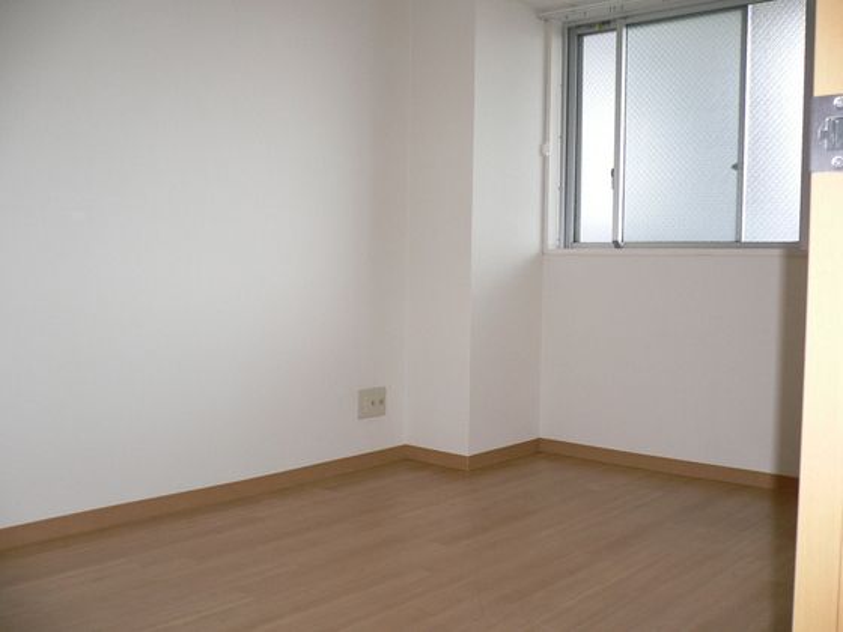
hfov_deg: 52.6
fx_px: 852
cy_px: 316
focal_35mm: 35
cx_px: 422
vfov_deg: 40.7
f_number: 2.8
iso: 150
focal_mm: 5.8
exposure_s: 1/60
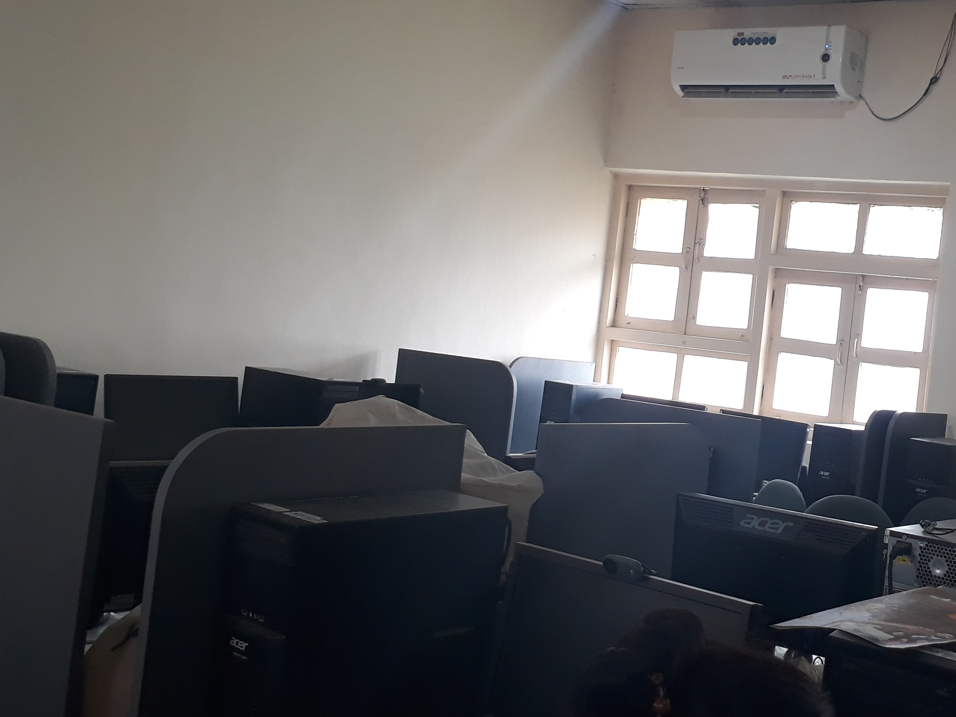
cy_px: 322
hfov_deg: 41.3
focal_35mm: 44
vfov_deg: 32.9
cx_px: 753
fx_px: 1215
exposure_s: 1/33
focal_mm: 3.6
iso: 100
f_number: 1.9
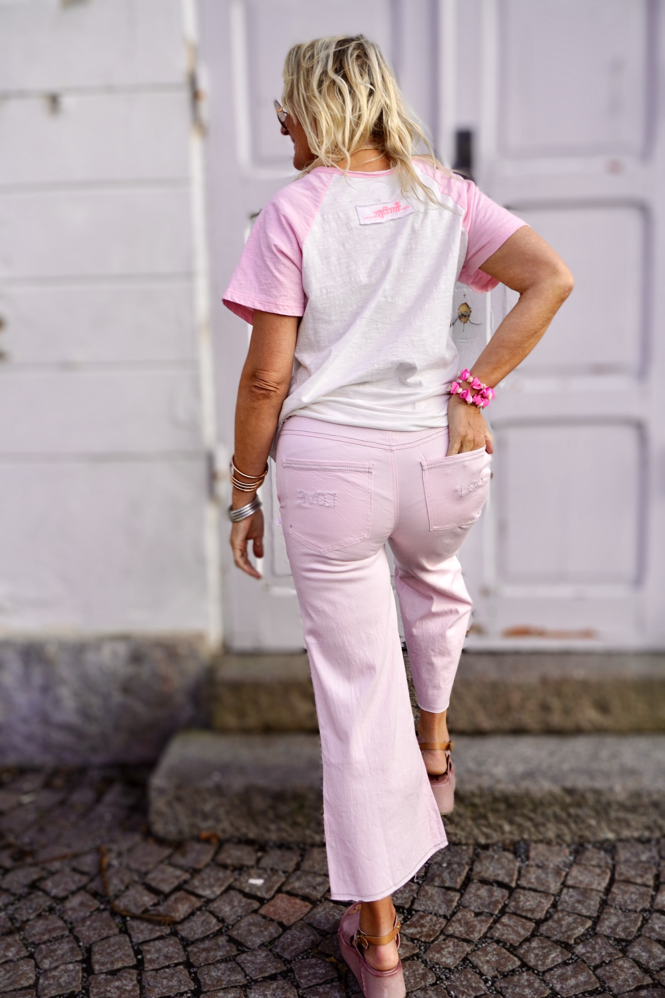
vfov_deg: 45.0
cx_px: 332
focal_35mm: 44
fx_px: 1205
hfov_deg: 30.9
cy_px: 499
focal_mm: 29
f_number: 5.6
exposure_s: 1/250
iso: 100
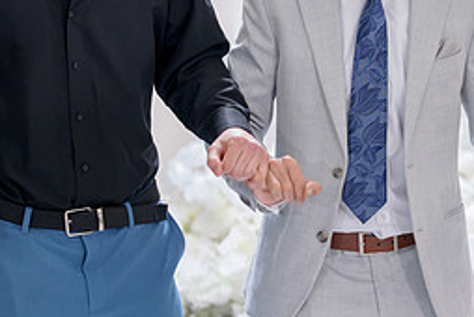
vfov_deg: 9.4
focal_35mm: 146
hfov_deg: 14.0
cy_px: 33
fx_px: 1925
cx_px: 375
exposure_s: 1/200
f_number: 2
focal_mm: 64
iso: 640
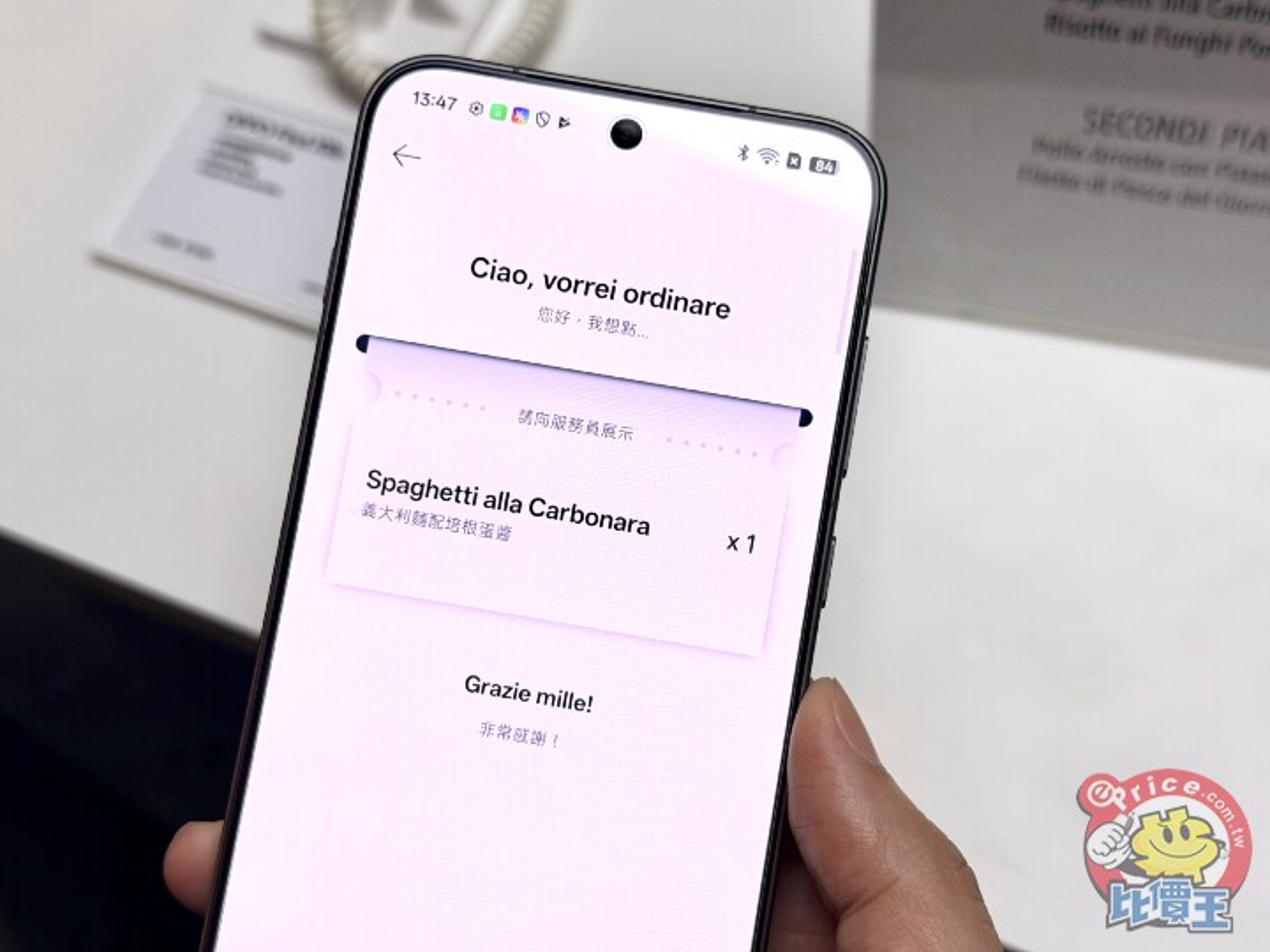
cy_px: 476
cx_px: 635
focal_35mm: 48
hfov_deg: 39.7
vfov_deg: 30.3
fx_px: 1761
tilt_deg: -62.5
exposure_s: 1/687
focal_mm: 6.76
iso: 80
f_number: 1.78
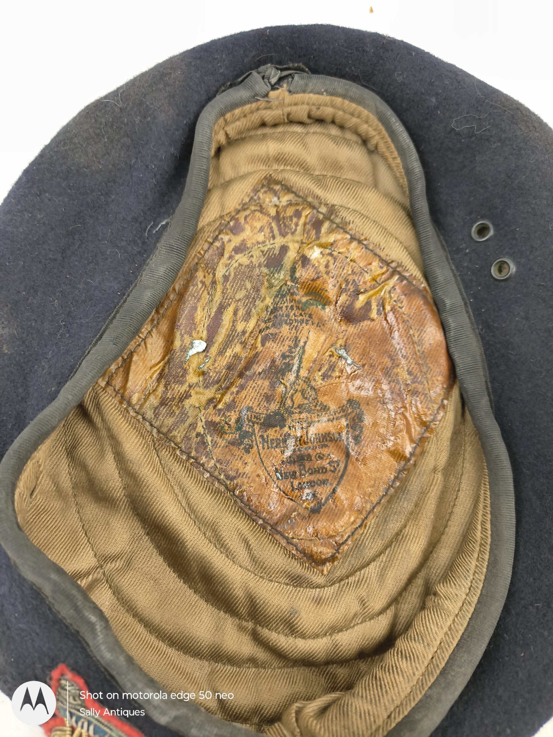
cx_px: 276
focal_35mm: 23
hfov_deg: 58.9
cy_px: 368
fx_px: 490
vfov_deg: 73.9
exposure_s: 1/100
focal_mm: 5.56
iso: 491
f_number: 1.8
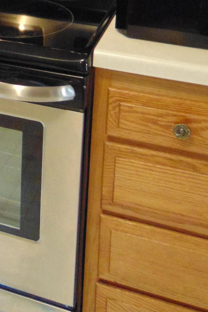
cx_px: -30
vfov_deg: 27.6
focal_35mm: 67
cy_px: -29
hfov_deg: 19.3
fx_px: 581
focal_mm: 4.5
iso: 400
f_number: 3
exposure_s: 1/20
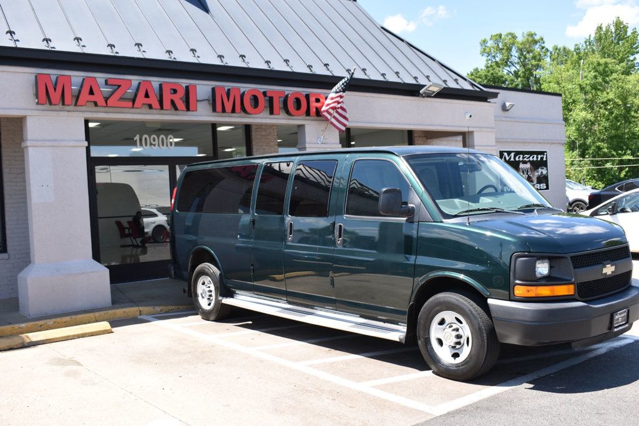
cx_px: 320
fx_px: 639
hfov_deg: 53.1
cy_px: 213
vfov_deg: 36.8
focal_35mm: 36
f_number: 7.1
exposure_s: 1/320
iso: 200
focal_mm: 24
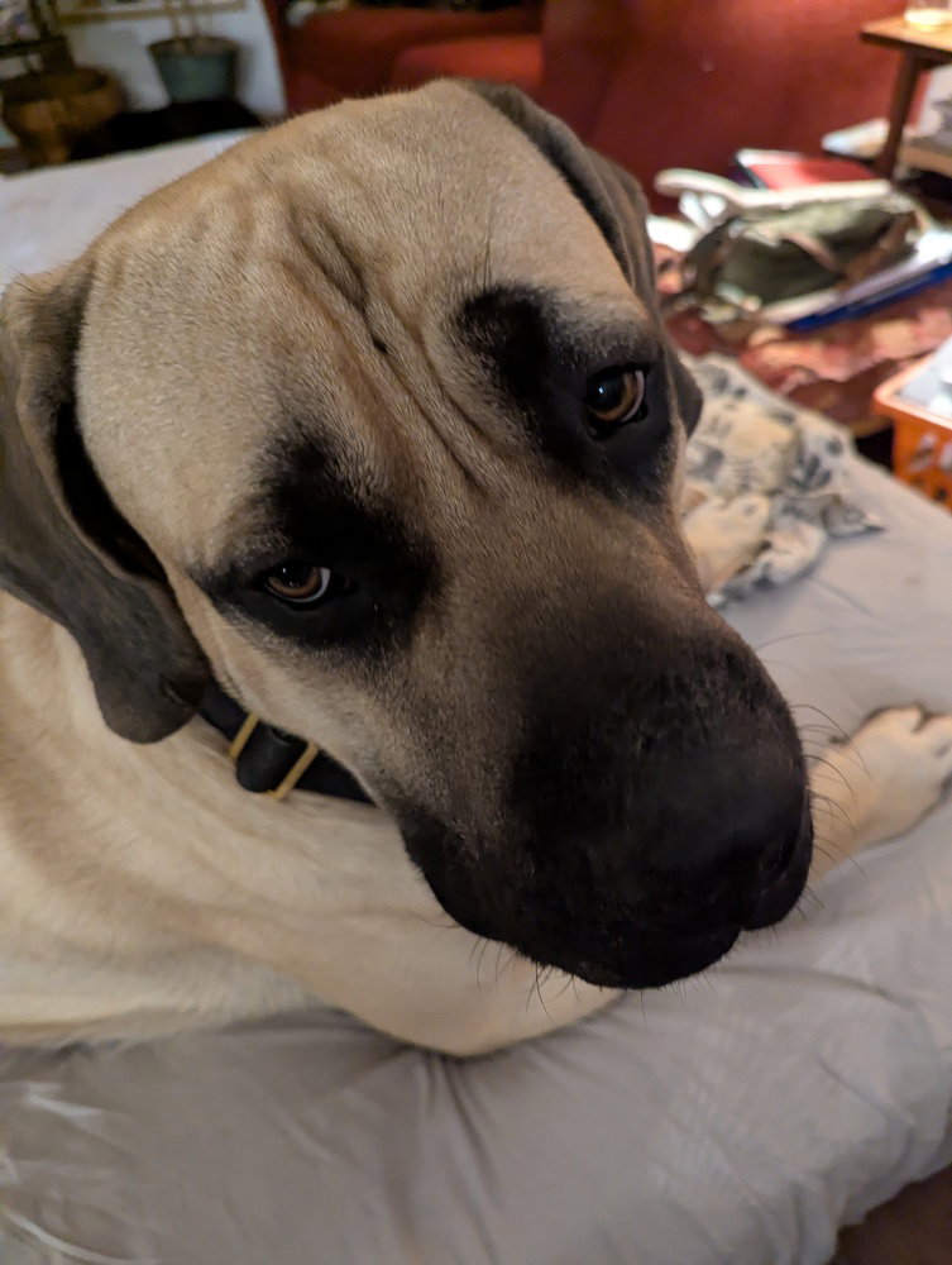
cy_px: 632
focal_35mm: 24
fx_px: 878
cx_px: 476
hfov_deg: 56.9
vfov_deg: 71.5
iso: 2549
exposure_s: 1/30
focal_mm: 6.81
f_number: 1.85
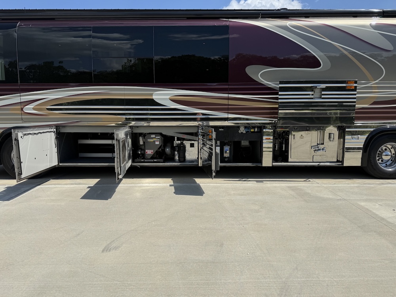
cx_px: 198
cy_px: 148
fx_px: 275
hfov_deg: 71.6
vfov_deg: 56.8
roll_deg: +0.7
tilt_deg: -5.1
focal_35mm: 24
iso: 80
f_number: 1.78
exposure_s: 1/5714
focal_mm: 6.76
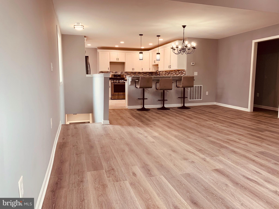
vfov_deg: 53.1
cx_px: 140
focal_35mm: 26
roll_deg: -1.8
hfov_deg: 67.3
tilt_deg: -6.0
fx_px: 210
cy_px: 104
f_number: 1.8
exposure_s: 1/60
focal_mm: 4.25
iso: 50
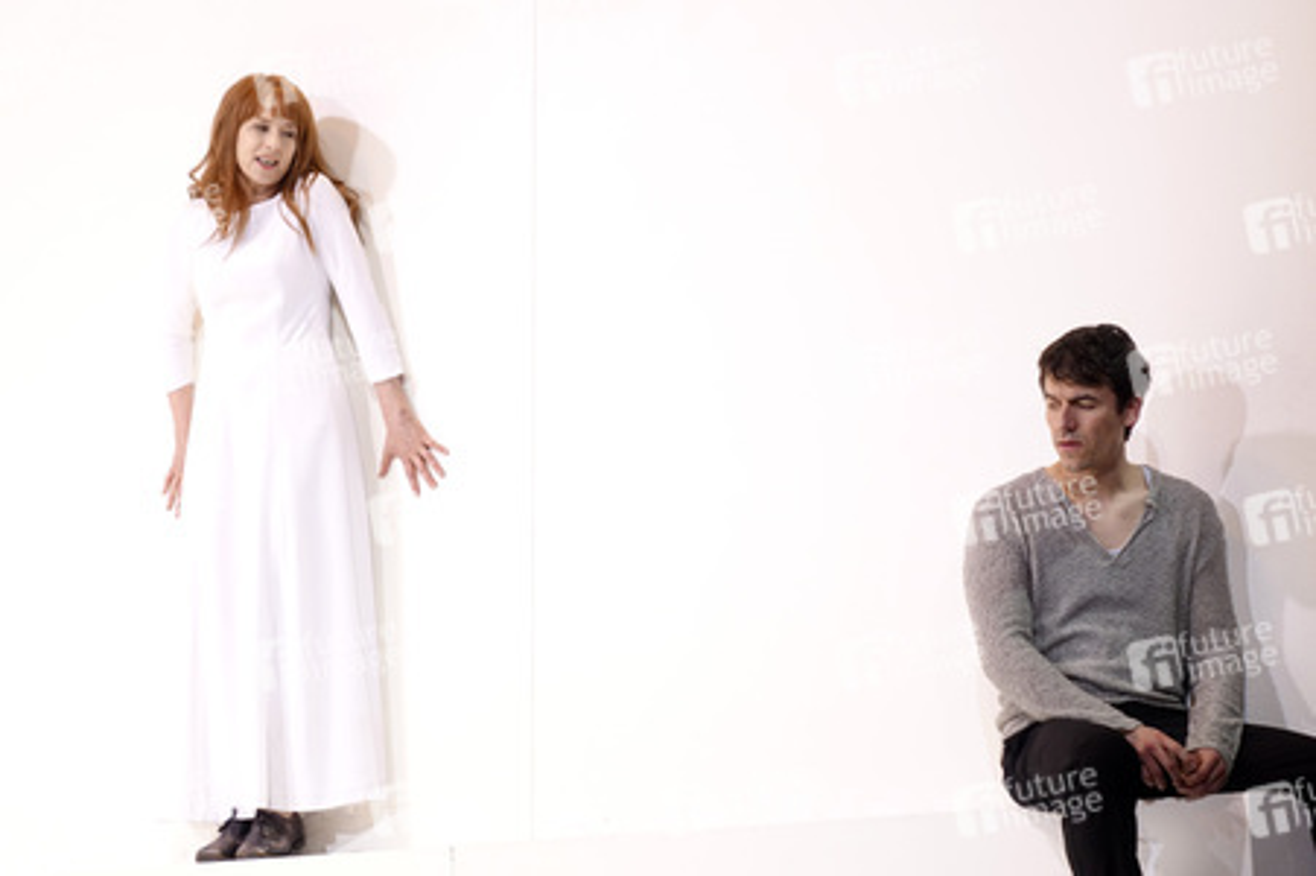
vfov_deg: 10.1
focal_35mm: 135
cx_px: 658
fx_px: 4931
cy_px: 438
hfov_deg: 15.2
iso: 400
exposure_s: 1/125
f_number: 3.5
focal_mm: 49.44
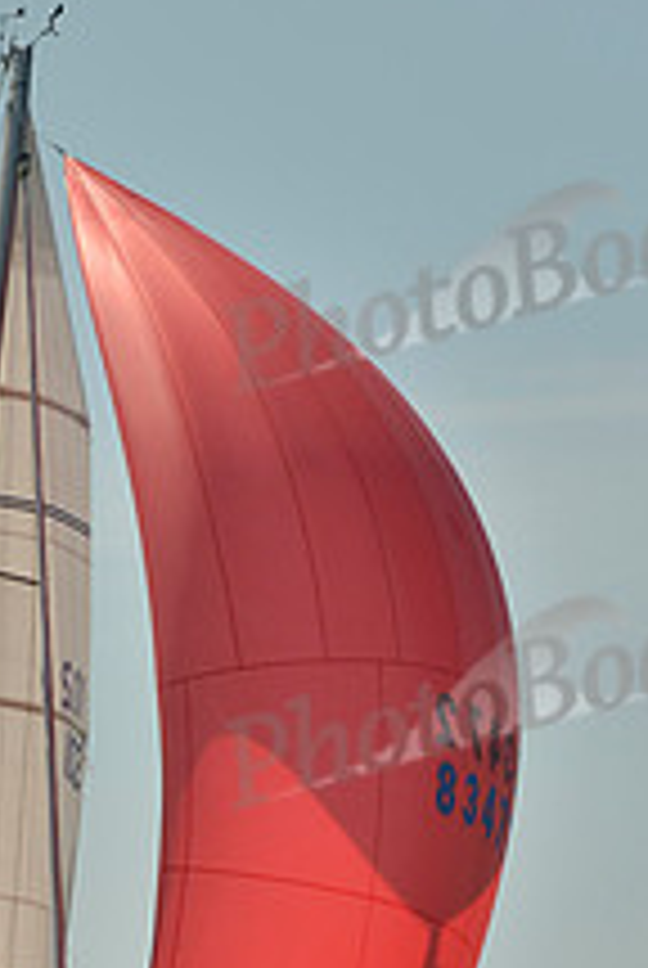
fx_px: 6889
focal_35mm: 256
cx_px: -7
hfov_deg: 5.4
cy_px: 991
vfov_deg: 8.0
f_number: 9
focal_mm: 95
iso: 200
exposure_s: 1/1250
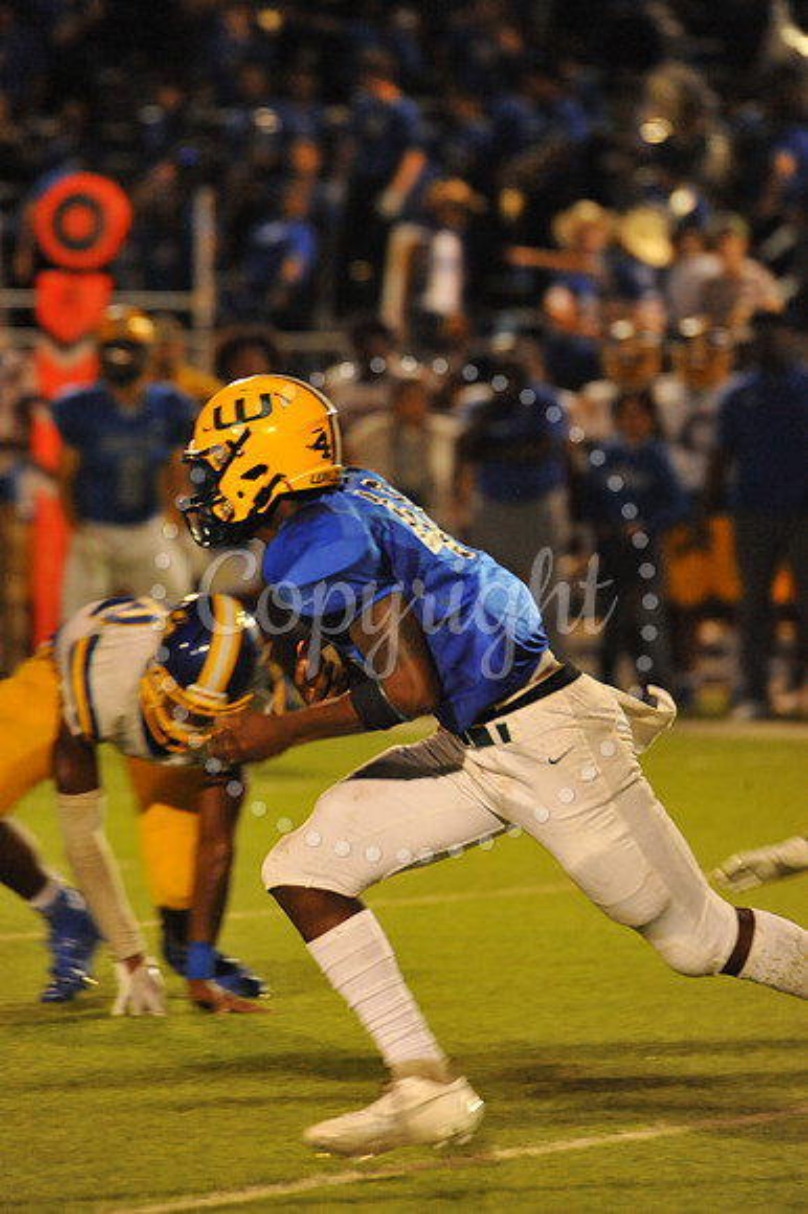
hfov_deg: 3.4
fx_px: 13482
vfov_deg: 5.2
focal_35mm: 400
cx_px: 404
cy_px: 607
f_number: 6.3
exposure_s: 1/200
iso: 5000
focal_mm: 400
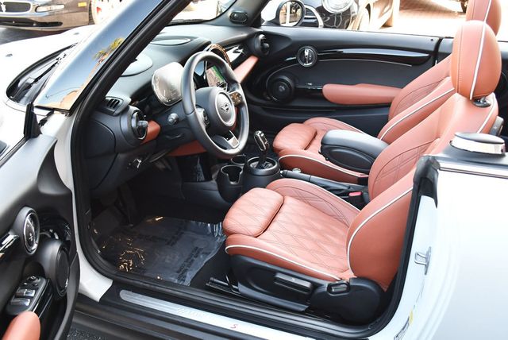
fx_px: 508
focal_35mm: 36
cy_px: 170
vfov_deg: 36.9
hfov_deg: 53.1
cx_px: 254
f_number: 3.5
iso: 800
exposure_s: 1/250
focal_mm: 18
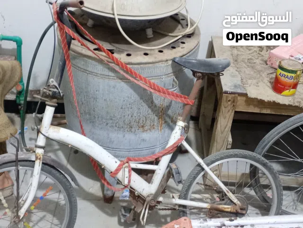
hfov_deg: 42.1
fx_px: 394
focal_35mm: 45
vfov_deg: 32.2
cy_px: 114
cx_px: 152
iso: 1692
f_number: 1.8
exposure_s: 1/16.7
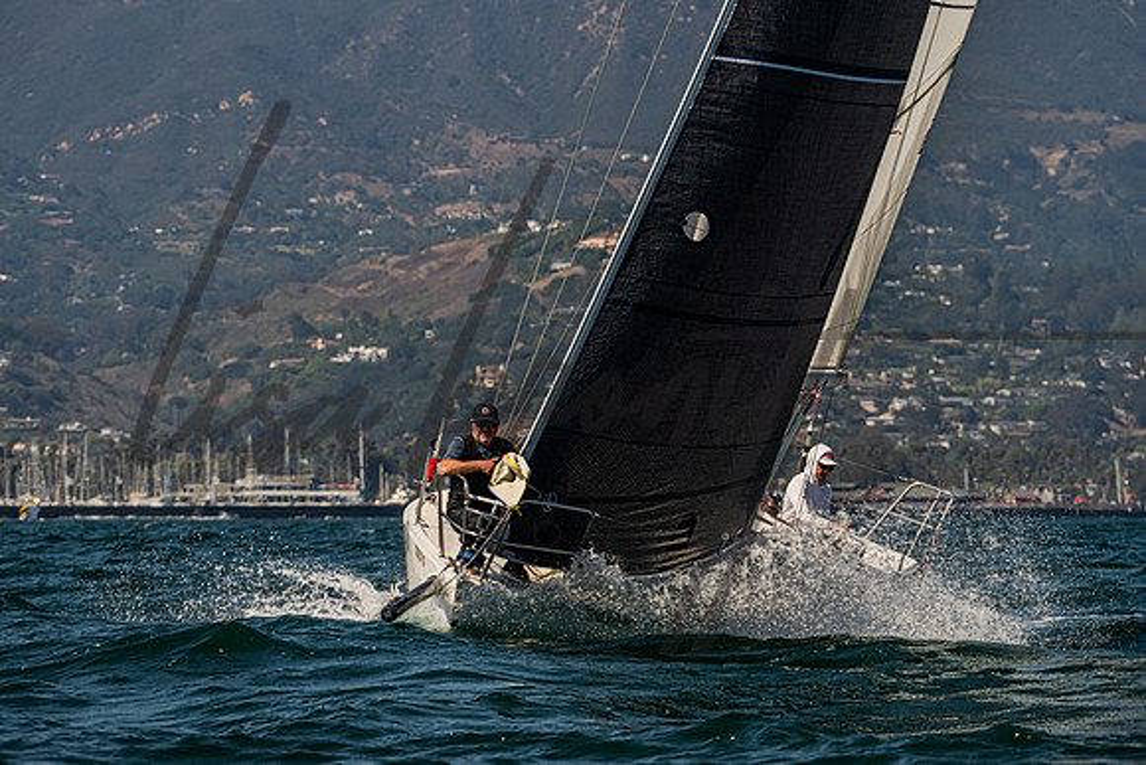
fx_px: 10062
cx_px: 557
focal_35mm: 316
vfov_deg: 4.4
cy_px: 333
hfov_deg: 6.5
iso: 500
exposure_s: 1/3200
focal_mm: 230
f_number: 8
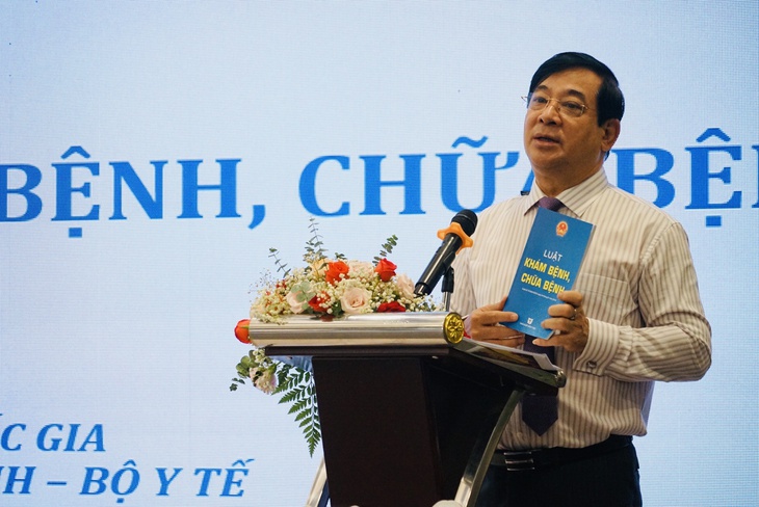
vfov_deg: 7.1
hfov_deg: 10.6
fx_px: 4093
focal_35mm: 194
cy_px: 254
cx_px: 380
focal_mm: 194
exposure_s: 1/200
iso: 5000
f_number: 6.3
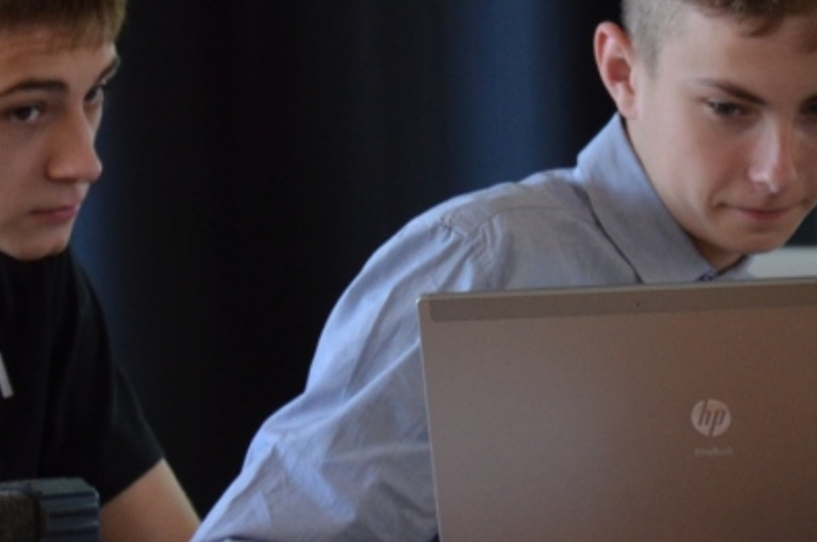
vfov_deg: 3.4
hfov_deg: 5.1
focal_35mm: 408
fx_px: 9251
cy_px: 182
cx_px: 441
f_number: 5.6
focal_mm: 105
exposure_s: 1/40
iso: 800
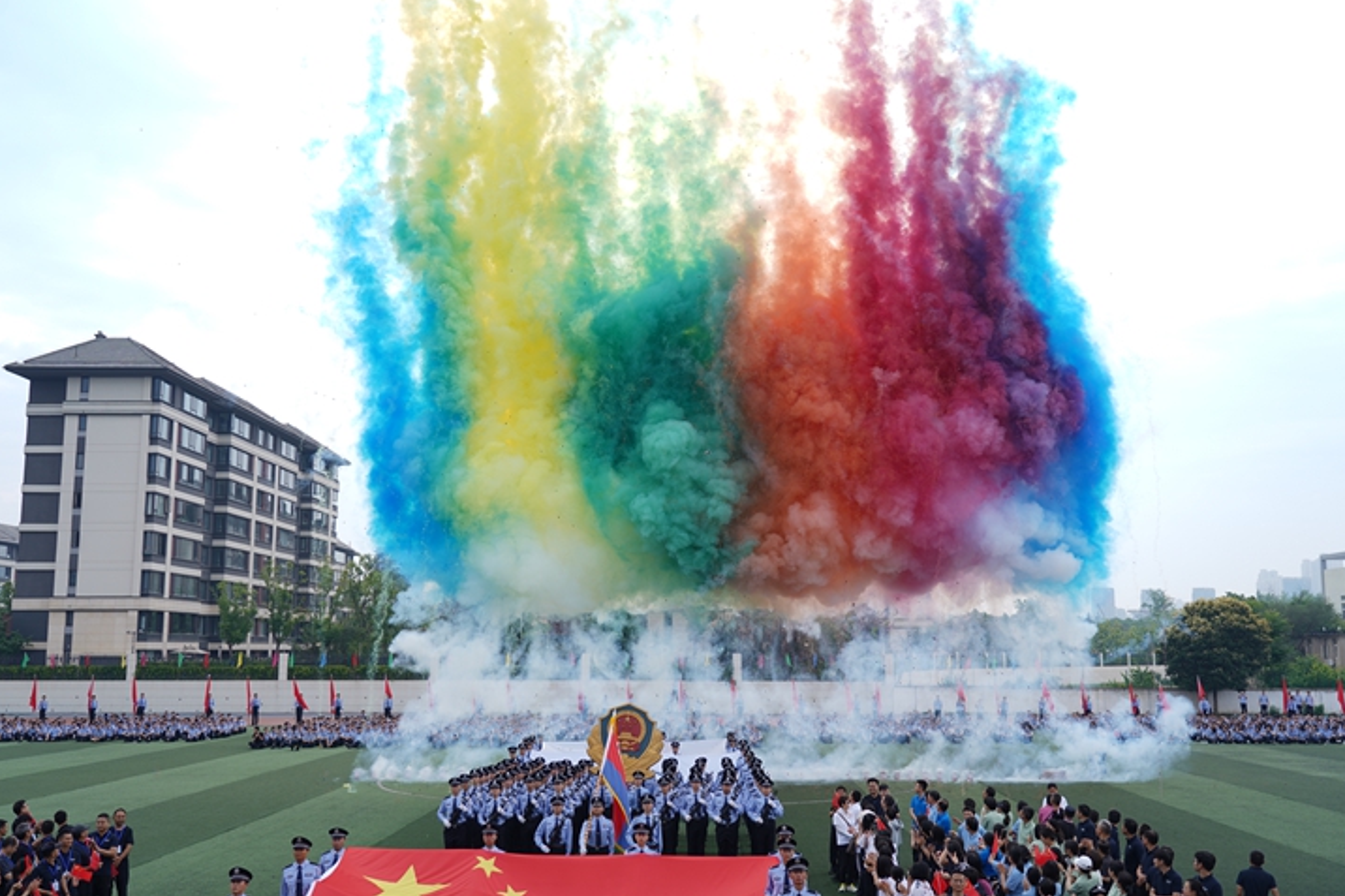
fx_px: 1419
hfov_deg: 50.7
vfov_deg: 35.0
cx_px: 689
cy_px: 456
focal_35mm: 38
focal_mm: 34
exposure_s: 1/500
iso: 80
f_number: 4
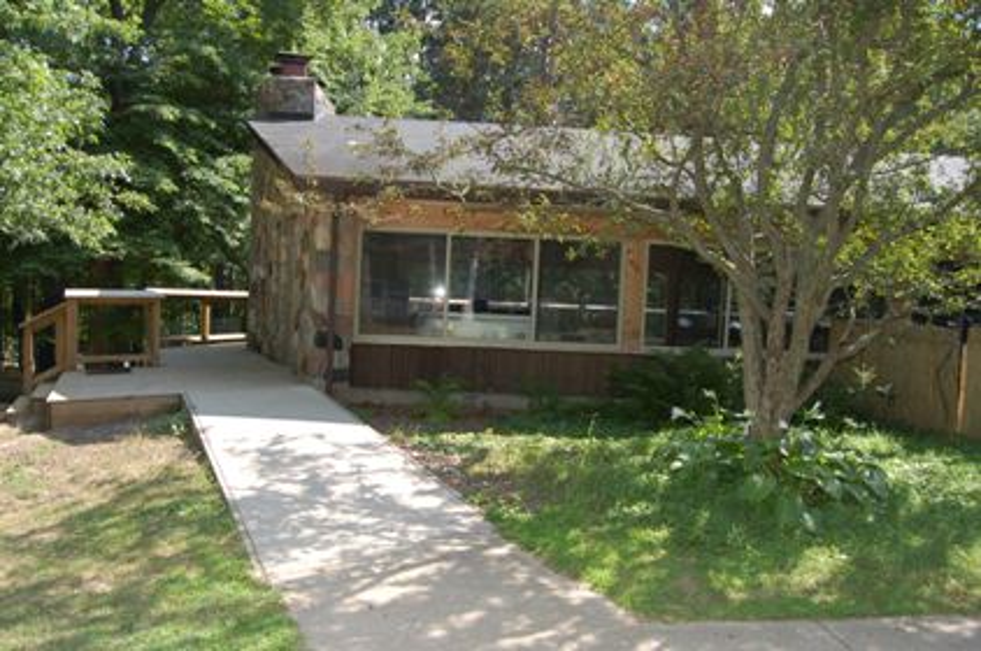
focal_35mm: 27
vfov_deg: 47.8
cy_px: 326
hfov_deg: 67.5
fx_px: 735
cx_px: 490
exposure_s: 1/500
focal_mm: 18
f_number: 5
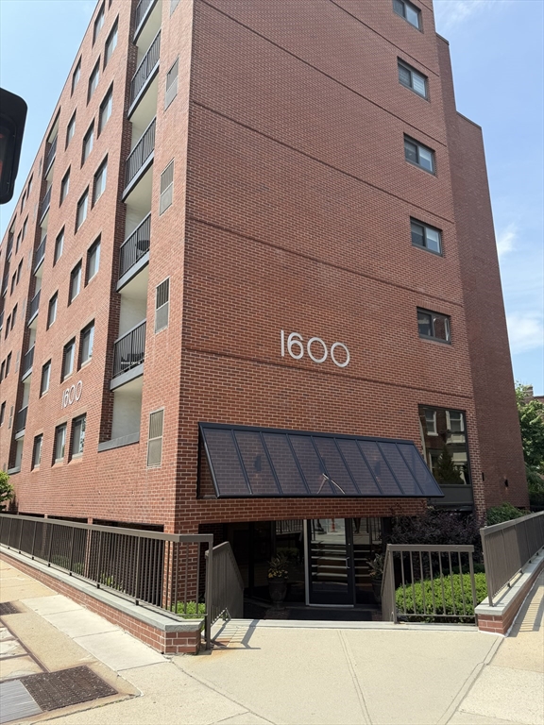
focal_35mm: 24
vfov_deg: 71.6
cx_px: 272
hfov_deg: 56.8
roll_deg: +0.0
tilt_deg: +15.0
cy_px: 362
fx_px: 503
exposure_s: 1/2299
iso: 80
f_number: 1.78
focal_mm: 6.76
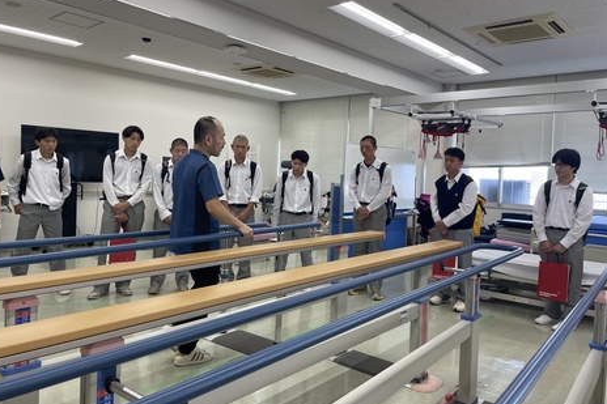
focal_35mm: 28
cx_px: 296
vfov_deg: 46.3
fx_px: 472
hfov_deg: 65.5
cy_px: 188
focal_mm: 4.2
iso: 40
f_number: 1.6
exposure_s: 1/120
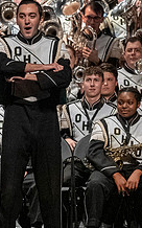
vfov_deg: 3.5
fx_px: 3776
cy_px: 122
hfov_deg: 2.1
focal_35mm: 609
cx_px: -126
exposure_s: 1/500
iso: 4000
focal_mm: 150
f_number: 4
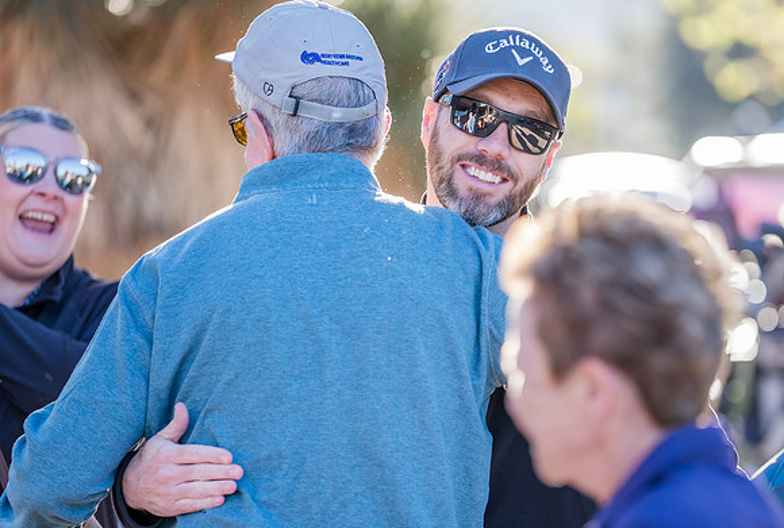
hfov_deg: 10.9
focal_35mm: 187
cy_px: 289
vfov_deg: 7.4
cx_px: 489
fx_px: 4091
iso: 400
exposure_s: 1/640
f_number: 2.8
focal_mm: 150.5
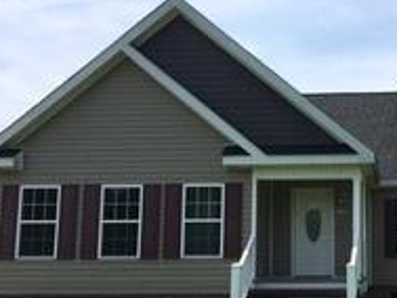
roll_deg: +0.4
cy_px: 178
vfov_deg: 27.5
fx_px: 608
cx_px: 353
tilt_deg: +9.8
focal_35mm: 53
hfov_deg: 34.3
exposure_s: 1/2481
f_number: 2.2
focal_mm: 4.15
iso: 25
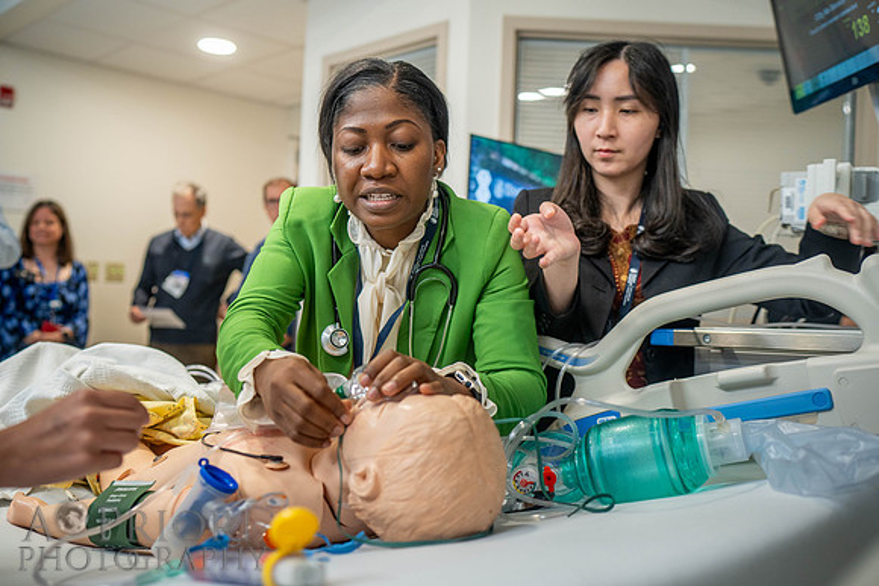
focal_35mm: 35
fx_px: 855
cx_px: 440
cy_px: 293
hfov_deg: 54.4
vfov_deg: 37.9
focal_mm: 35
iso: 1000
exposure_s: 1/200
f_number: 2.5
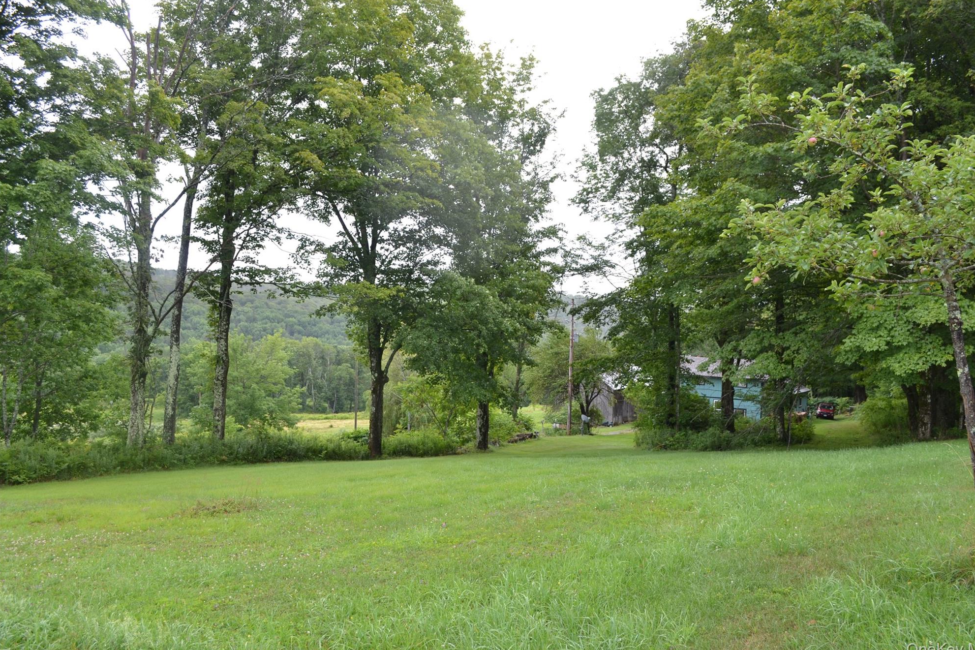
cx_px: 503
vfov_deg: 42.3
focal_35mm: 31
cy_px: 325
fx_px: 839
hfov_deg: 60.3
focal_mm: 20
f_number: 5.6
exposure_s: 1/125
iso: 110
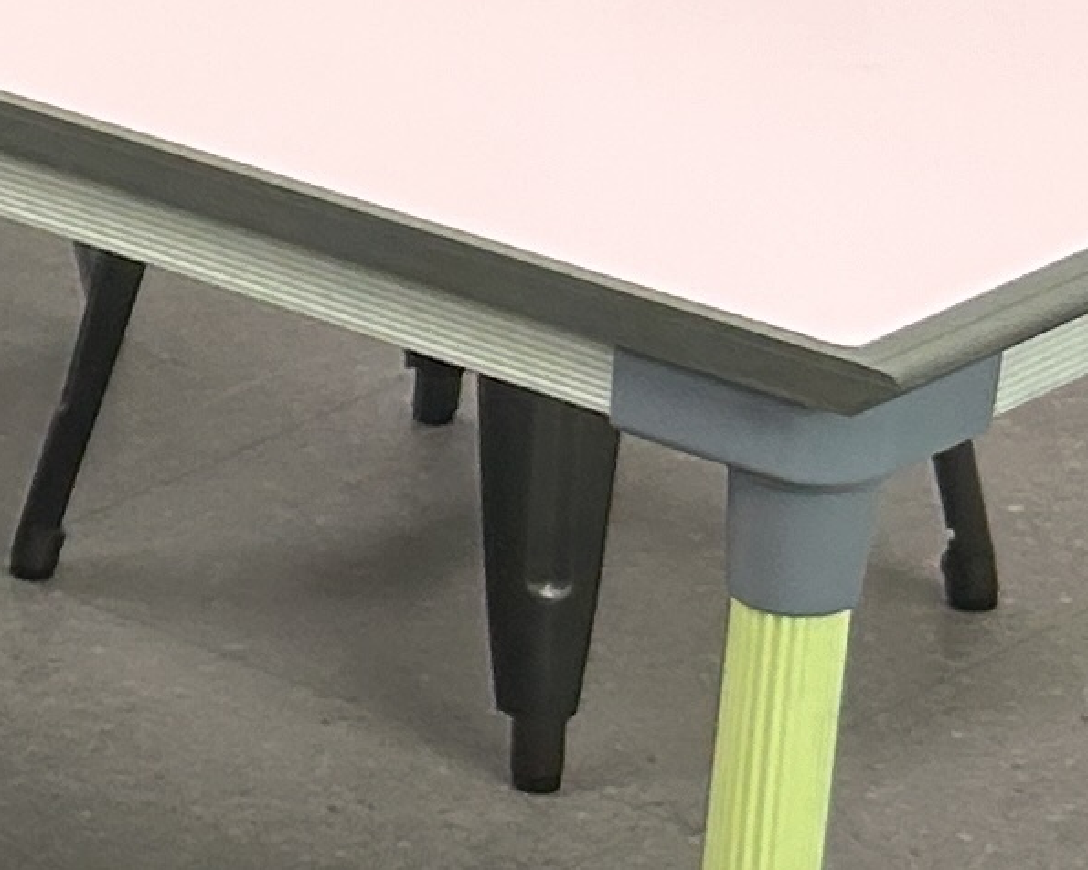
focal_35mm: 172
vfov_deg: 9.0
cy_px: 243
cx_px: -2059
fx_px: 5539
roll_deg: +6.0
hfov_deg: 9.2
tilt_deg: -20.4
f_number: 1.5
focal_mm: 5.7
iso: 80
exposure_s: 1/120
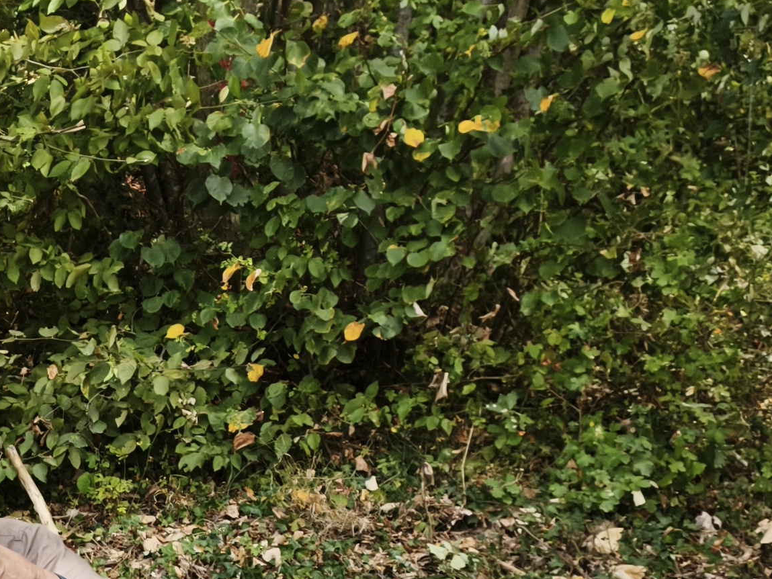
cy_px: 533
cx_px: -341
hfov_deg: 20.8
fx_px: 1829
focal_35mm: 82
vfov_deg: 17.7
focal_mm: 6.45
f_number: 1.62
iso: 160
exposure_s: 1/1570
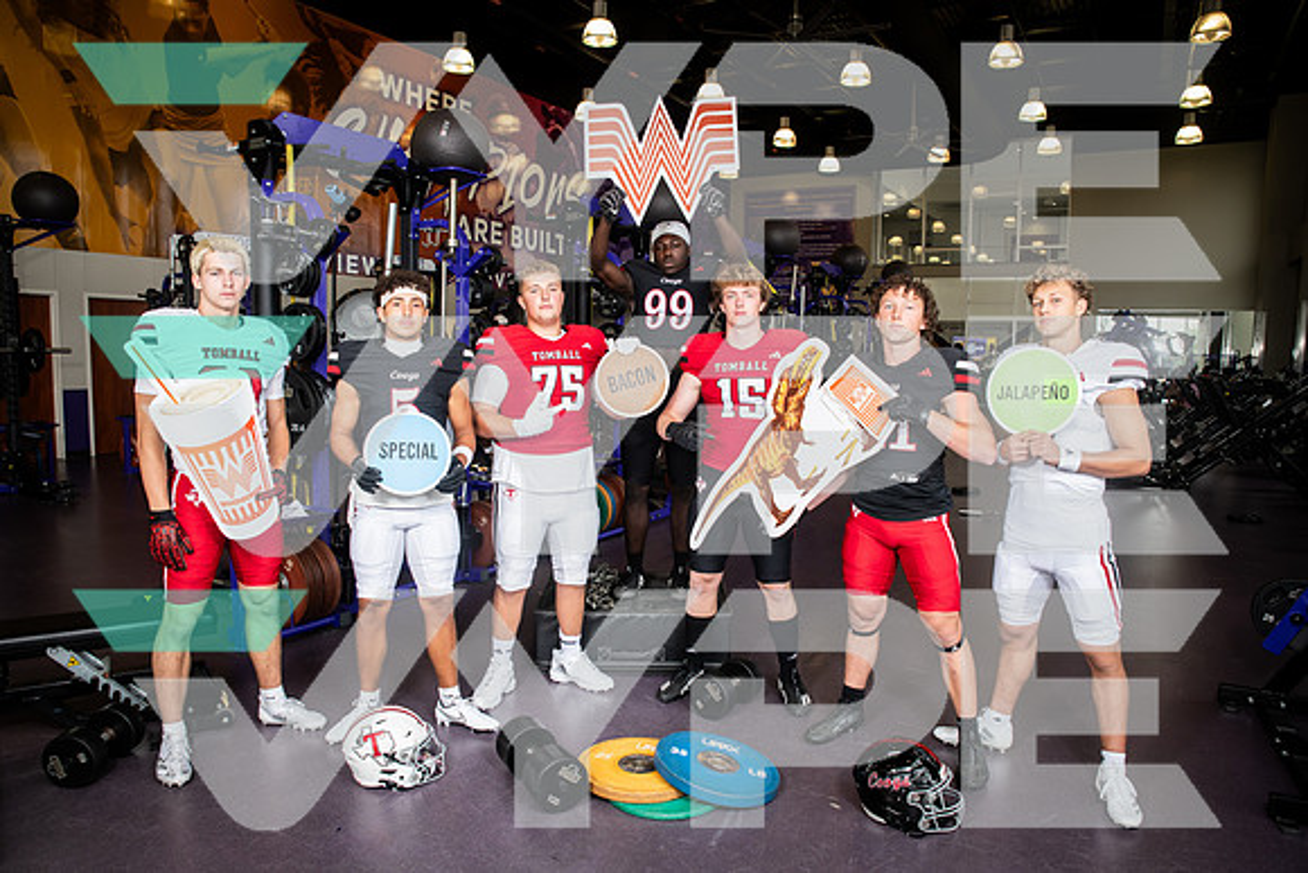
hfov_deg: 73.7
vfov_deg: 53.2
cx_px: 654
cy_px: 436
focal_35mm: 24
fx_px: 872
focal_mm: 24
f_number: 5.6
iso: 500
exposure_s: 1/250
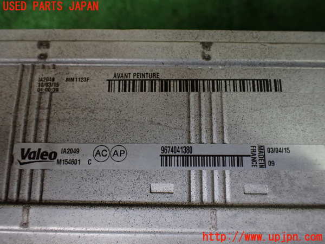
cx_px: 162
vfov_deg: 46.8
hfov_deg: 60.0
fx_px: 282
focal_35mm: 30
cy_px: 122
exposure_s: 1/125
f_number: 2.3
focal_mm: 5.4
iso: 400
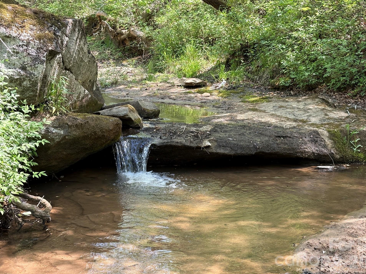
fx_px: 592
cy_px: 128
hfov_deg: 34.3
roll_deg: -0.1
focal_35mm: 56
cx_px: 194
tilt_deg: -7.8
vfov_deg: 26.1
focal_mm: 5.96
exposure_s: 1/140
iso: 32
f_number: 1.6
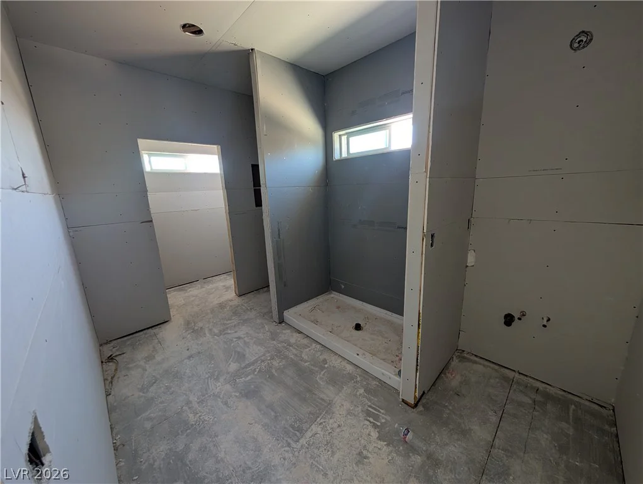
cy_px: 242
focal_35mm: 12
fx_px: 223
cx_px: 322
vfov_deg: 94.6
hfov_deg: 110.5
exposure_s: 1/41.1
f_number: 1.7
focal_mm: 2.02
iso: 72
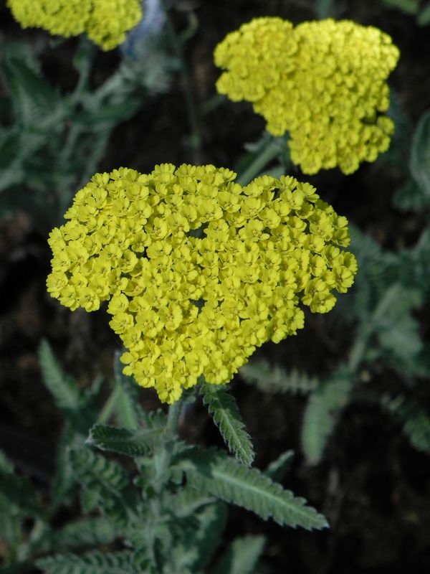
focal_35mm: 66
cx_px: 215
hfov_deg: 22.3
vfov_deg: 29.4
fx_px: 1093
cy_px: 287
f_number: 3.5
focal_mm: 11.8
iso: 160
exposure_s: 1/2000
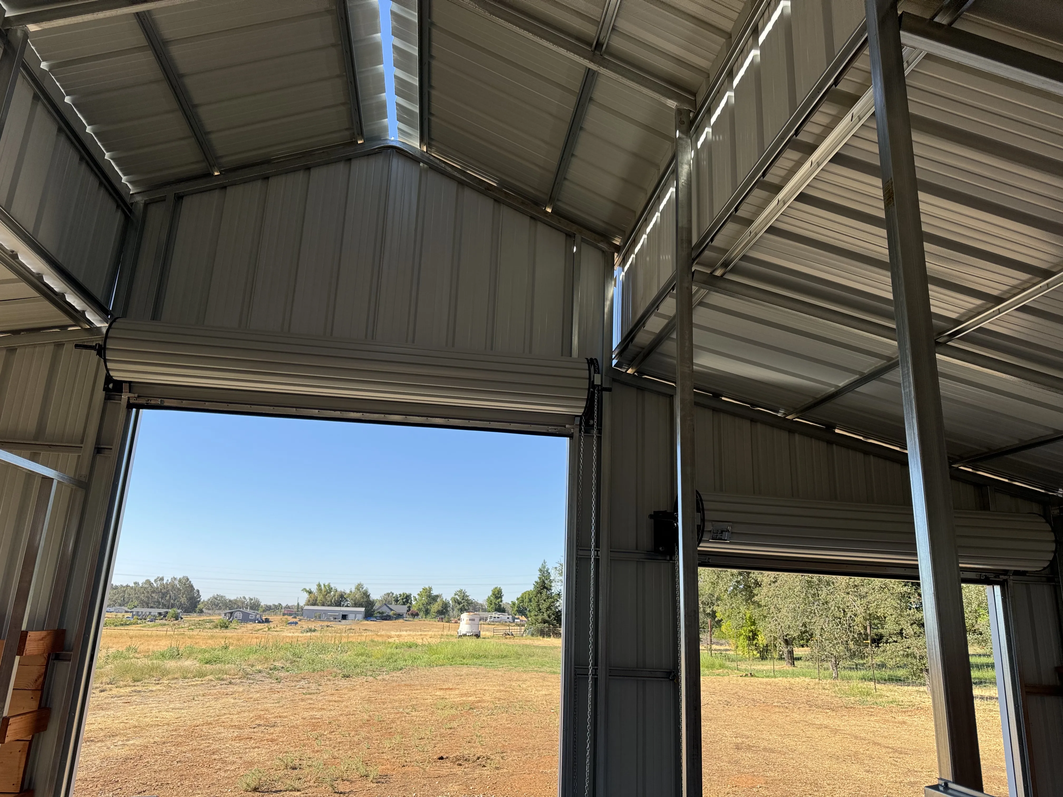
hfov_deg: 71.6
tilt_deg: +15.6
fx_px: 737
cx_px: 532
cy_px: 398
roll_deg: -2.4
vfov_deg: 56.8
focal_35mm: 24
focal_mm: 6.76
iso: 80
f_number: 1.78
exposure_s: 1/2105
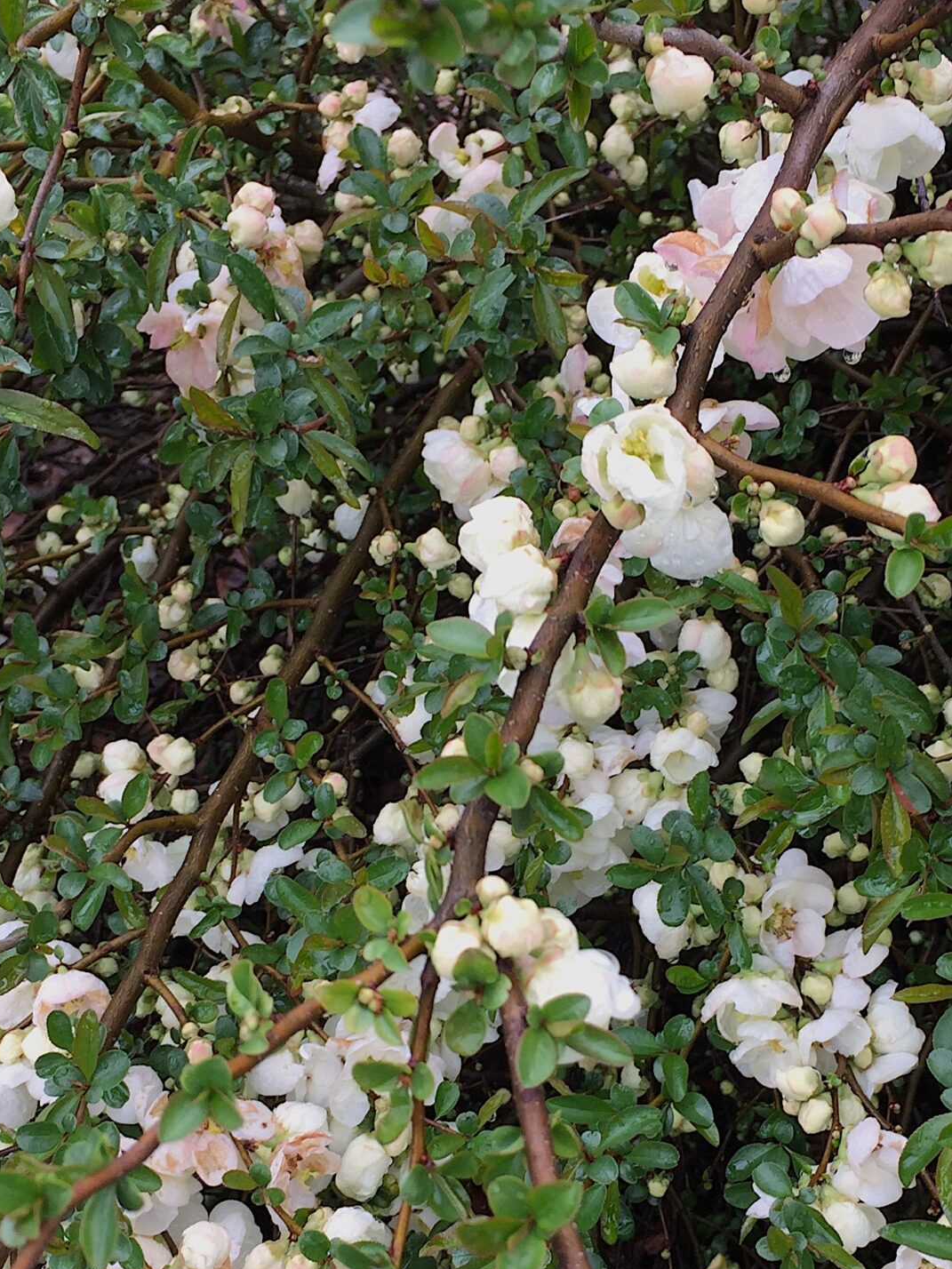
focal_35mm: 52
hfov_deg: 28.0
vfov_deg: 36.5
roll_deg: +9.2
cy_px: 824
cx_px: 540
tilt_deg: -40.9
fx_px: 1907
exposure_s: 1/146
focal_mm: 4.15
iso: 32
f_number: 2.2
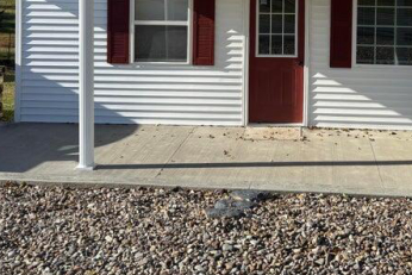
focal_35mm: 52
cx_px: 298
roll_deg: -1.5
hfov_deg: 37.4
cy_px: -2
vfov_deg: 24.8
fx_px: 595
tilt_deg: -0.9
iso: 50
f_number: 1.6
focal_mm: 5.96
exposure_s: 1/2933
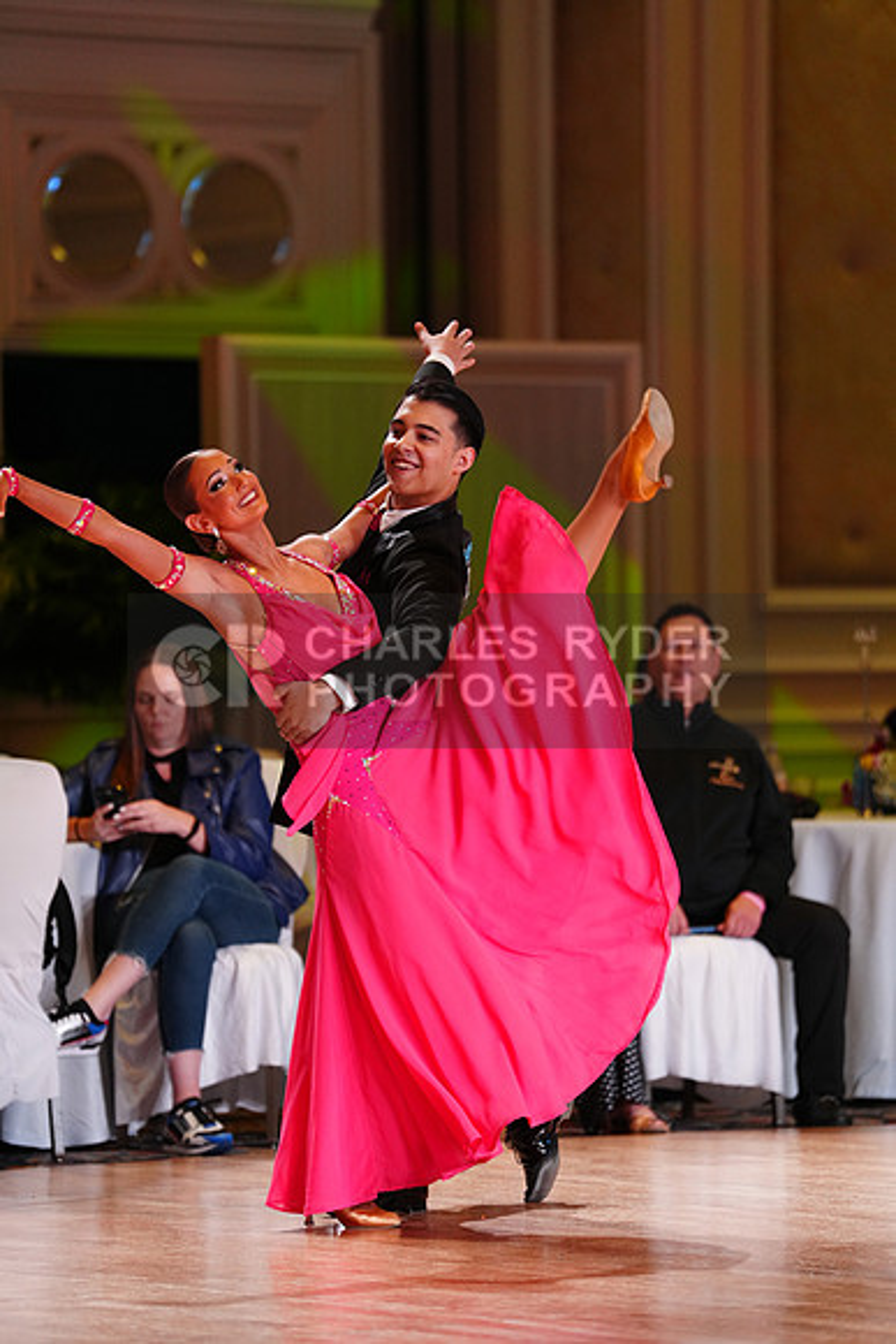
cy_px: 672
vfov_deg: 10.3
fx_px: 7462
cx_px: 448
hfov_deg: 6.9
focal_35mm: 200
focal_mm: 200
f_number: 2.8
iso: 2000
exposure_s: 1/400
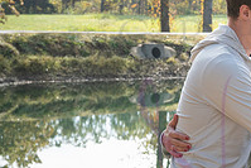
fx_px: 1130
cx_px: 351
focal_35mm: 162
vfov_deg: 8.5
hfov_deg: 12.2
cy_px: 84
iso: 400
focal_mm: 52
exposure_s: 1/640
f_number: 8
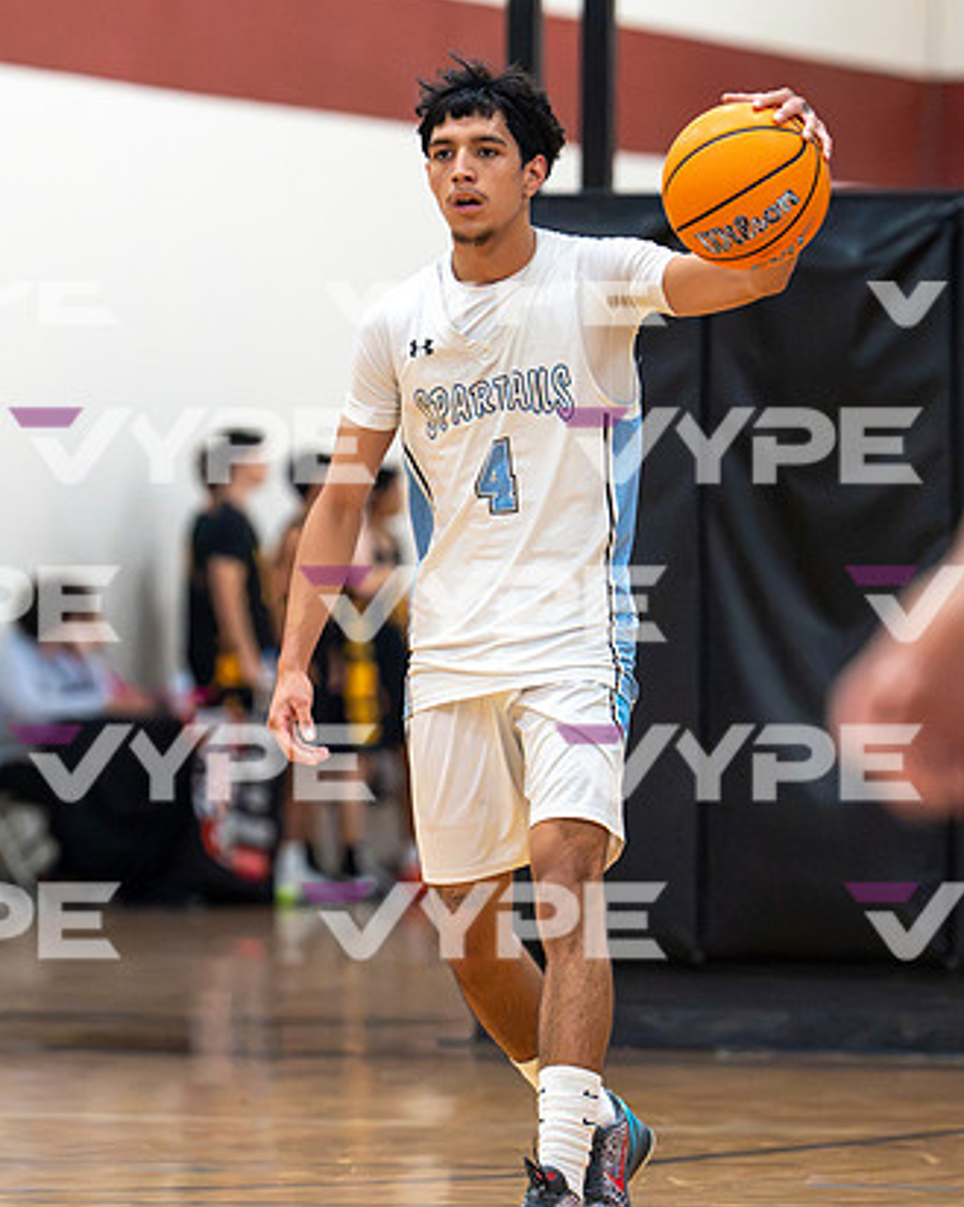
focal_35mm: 336
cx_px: 409
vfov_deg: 5.8
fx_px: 11996
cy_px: 529
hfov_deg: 4.6
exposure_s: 1/1250
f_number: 3.2
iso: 10000
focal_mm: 154
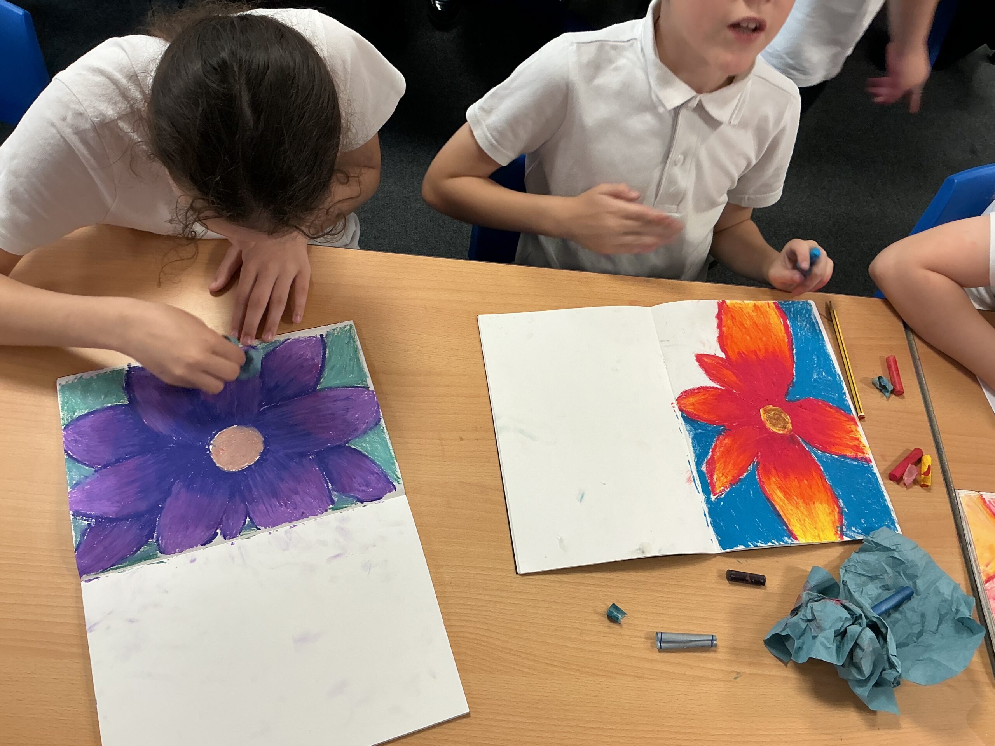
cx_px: 498
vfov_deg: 48.2
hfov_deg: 61.7
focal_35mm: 29
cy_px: 373
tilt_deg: -60.8
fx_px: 834
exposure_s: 1/50
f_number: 1.8
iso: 64
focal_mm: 3
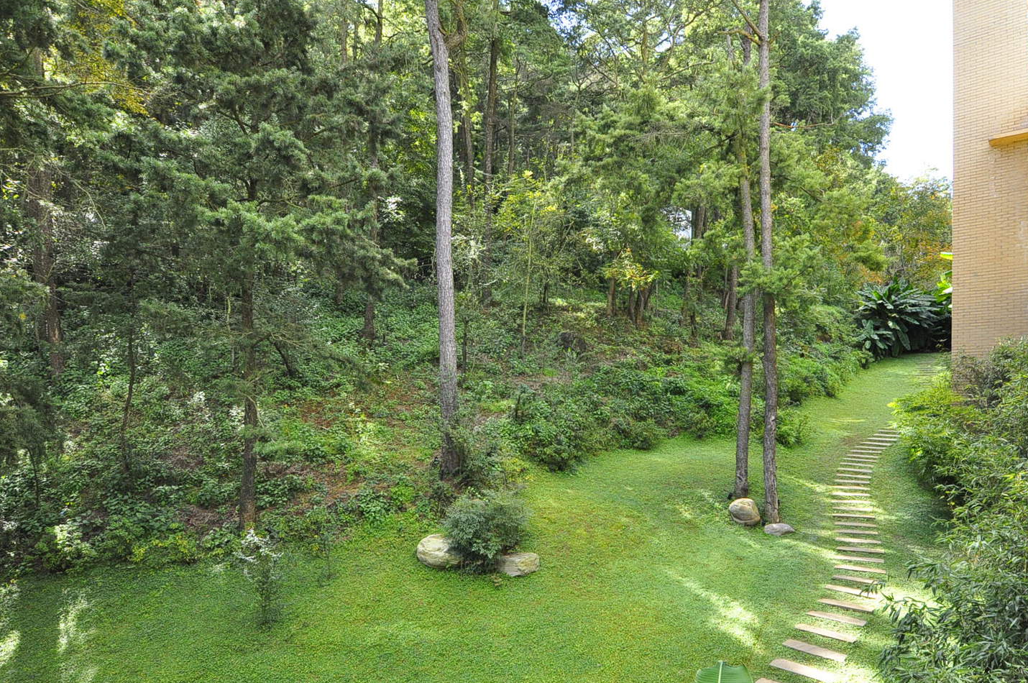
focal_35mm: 21
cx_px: 589
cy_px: 411
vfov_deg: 58.2
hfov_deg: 79.9
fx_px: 608
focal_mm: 11.5
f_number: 5
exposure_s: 1/160
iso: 400
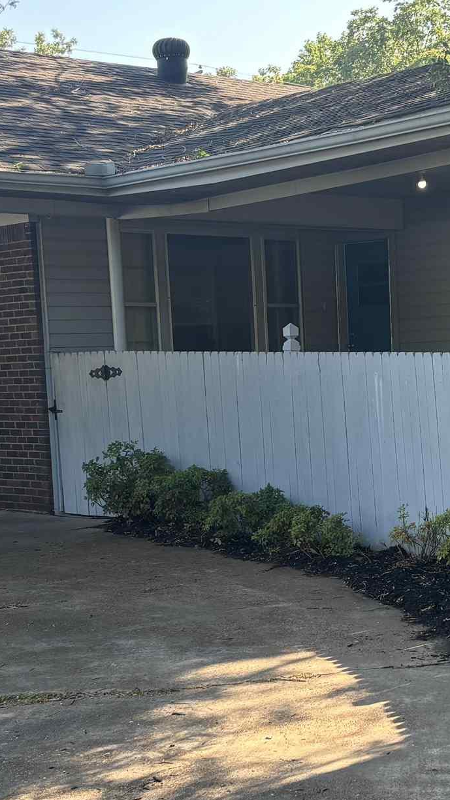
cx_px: 405
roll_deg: +2.1
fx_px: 1507
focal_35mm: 71
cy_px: 532
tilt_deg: -6.5
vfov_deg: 29.6
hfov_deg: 16.8
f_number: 1.6
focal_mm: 5.96
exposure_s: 1/243
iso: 40
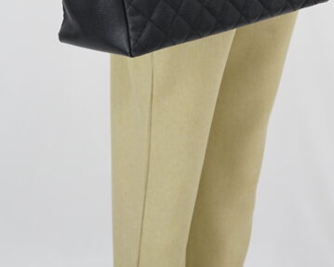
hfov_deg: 14.4
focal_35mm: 134
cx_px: 221
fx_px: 1324
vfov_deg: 11.0
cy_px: -164
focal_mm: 50
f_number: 6.3
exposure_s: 1/10
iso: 640
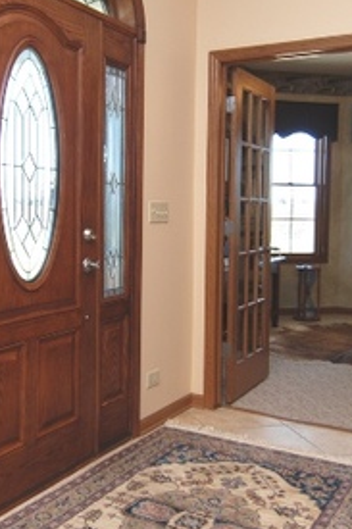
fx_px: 617
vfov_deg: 46.3
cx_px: 133
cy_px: 233
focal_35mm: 42
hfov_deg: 31.7
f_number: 5
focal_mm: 12
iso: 200
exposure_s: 1/100
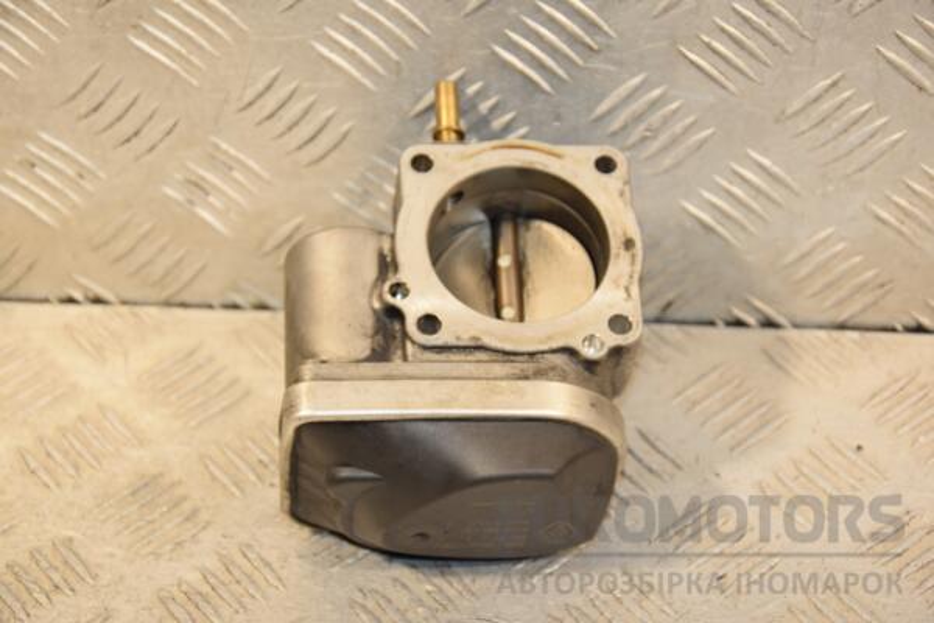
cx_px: 467
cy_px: 312
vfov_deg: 13.8
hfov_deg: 20.6
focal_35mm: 99
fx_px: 2568
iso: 800
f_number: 5.6
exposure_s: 1/200
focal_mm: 66
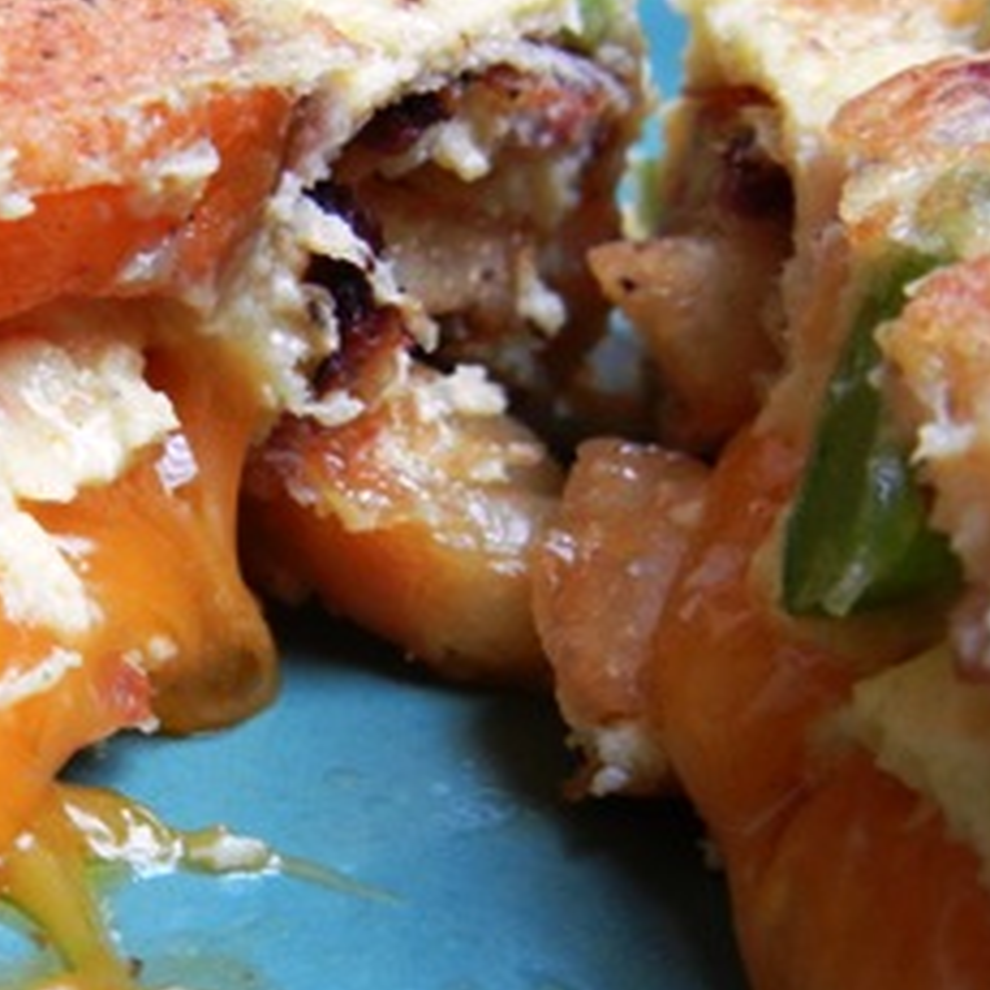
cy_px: 663
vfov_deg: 28.4
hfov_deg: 27.6
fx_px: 1941
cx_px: 99
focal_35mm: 60
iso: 400
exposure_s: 1/23
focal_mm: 5.4
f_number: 3.5
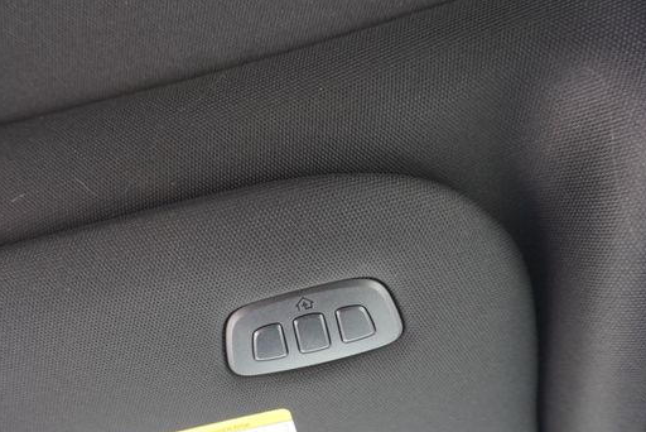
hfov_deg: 61.4
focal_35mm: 30
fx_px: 539
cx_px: 257
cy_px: 268
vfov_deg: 43.3
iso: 640
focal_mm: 16
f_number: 4
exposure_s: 1/60
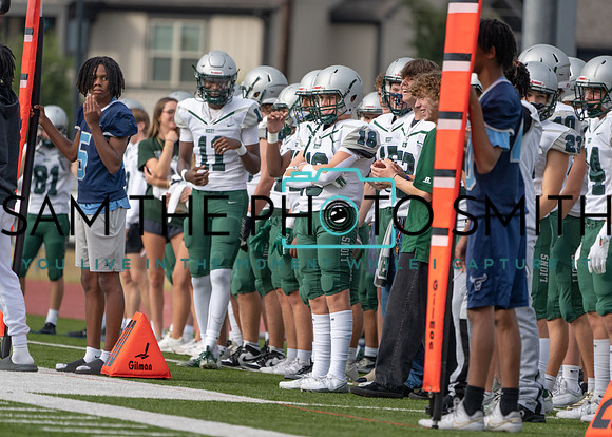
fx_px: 7328
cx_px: 306
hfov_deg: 4.8
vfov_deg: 3.4
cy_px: 218
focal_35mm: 422
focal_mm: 400
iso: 320
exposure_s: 1/1250
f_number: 5.6
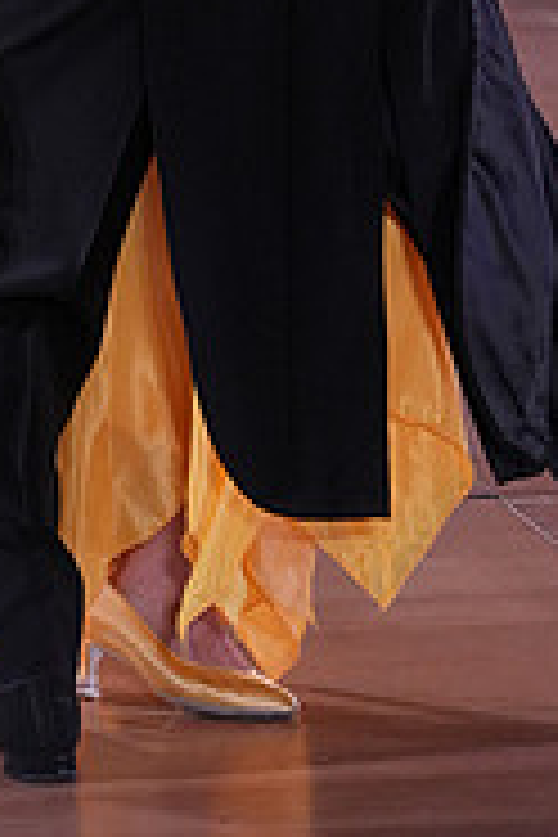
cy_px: -338
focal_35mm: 311
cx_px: 83
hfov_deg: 4.4
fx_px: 7230
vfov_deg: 6.6
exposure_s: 1/400
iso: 1000
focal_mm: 100
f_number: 4
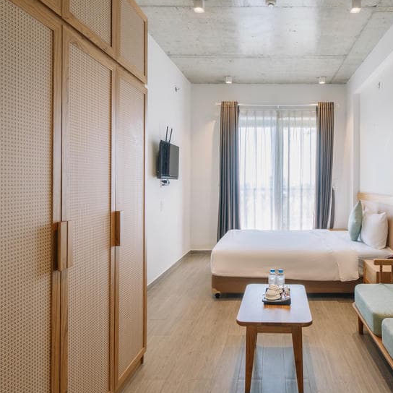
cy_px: 179
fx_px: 321
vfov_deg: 62.8
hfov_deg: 60.6
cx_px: 277
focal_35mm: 25
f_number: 7.1
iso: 500
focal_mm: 16
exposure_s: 1/60
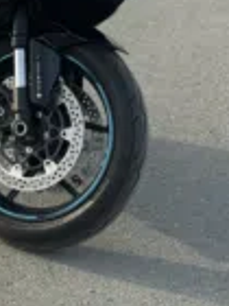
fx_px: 1208
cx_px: -83
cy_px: -59
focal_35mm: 137
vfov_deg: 14.0
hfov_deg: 10.5
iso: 64
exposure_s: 1/685
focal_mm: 6.76
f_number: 1.78
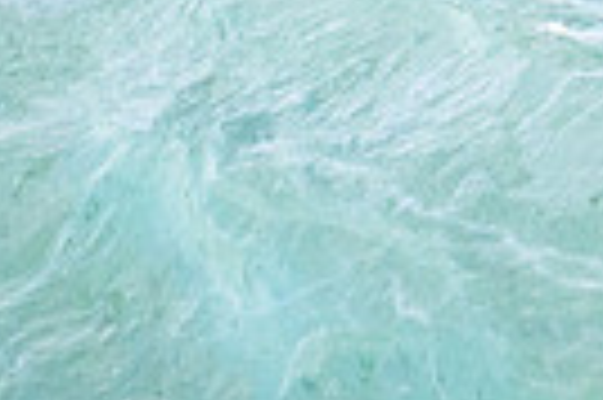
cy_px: 428
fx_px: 79298
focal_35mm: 4740
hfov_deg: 0.4
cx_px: 8
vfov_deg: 0.3
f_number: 13
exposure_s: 1/2000
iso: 4500
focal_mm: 800
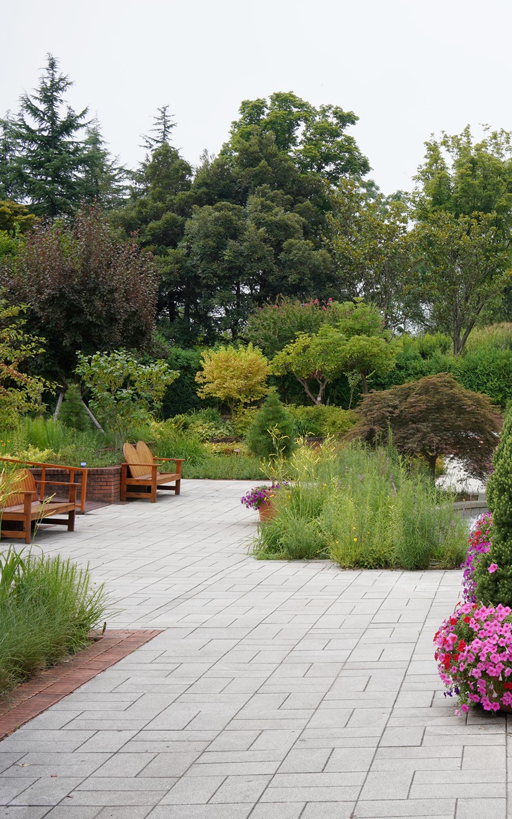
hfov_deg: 22.4
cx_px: 589
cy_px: 409
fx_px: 1205
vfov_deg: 37.5
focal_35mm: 54
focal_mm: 35
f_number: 10
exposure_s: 1/100
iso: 100
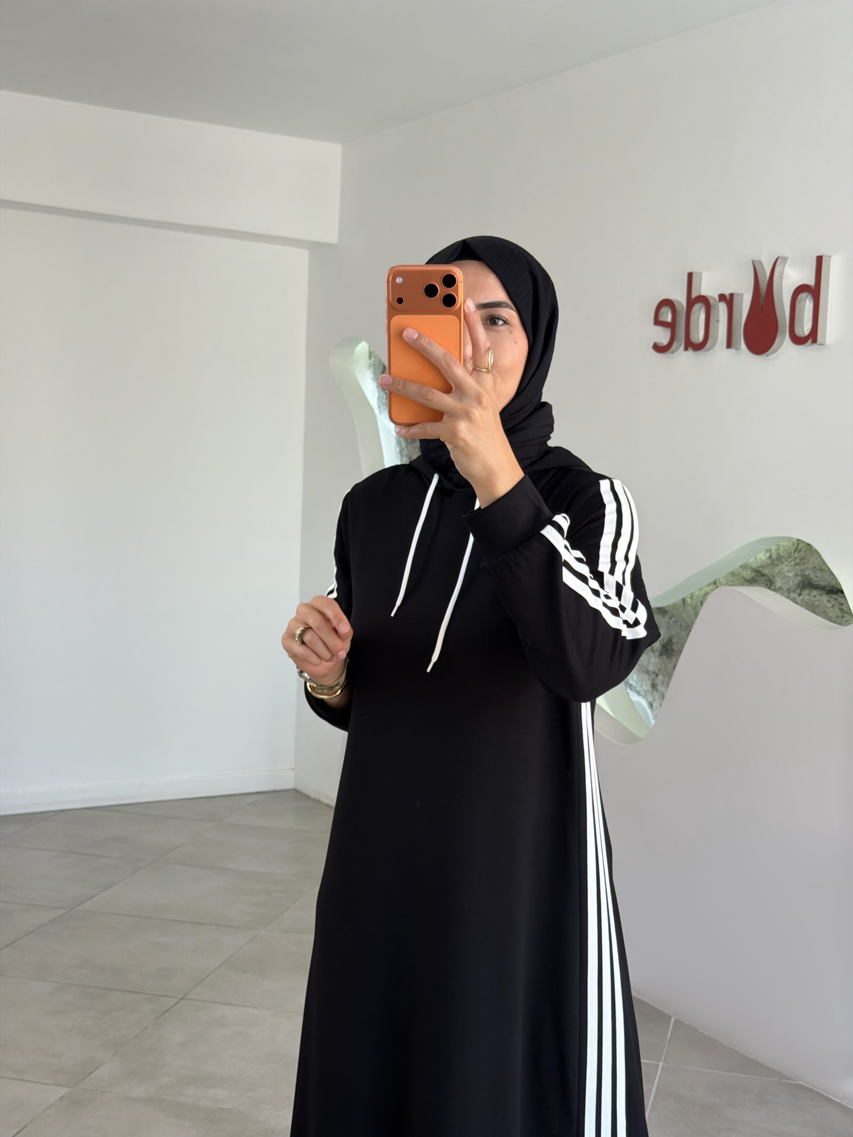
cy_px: 568
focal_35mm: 48
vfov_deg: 39.7
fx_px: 1577
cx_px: 426
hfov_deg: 30.3
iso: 50
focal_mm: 6.76
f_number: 1.78
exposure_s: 1/172
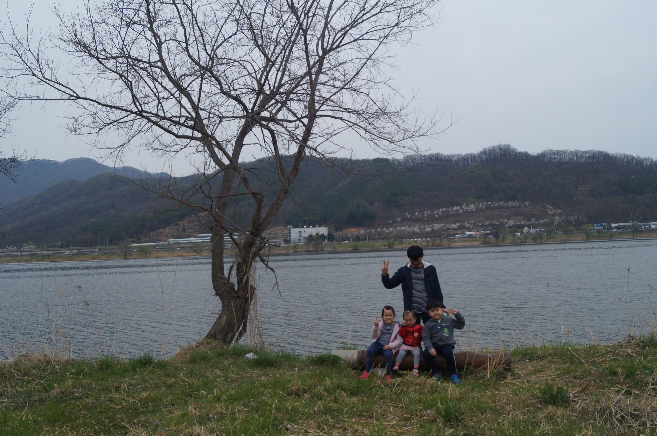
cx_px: 328
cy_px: 218
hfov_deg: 53.2
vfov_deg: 36.8
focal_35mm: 36
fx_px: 656
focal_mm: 24
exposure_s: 1/160
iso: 100
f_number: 6.3
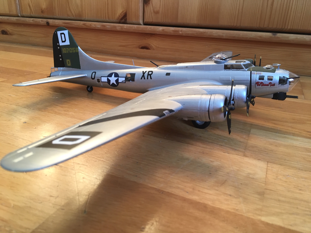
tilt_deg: -20.8
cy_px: 116
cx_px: 156
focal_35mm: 29
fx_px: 261
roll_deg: -2.5
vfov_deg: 48.2
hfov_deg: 61.7
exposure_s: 1/33
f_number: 2.2
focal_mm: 4.15
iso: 64
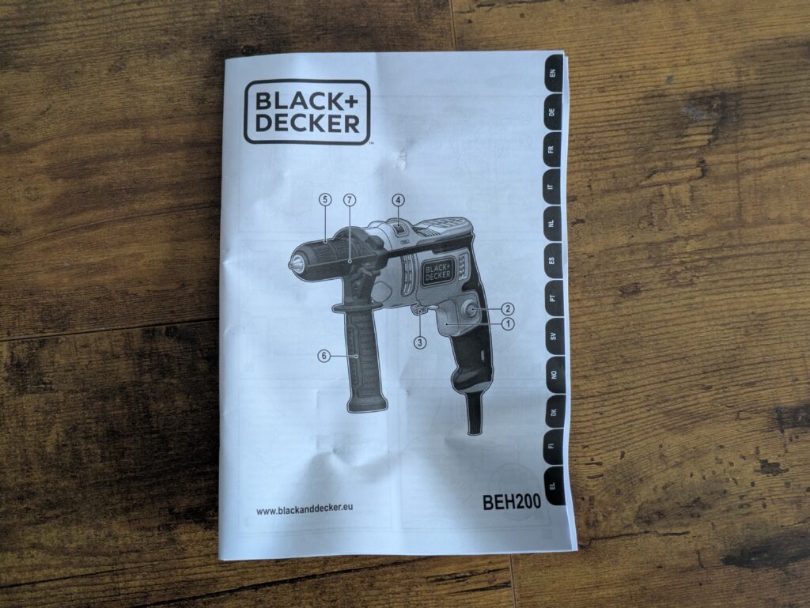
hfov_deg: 37.5
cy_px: 304
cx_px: 405
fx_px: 1194
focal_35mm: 51
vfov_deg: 28.6
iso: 377
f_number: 1.89
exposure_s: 1/25
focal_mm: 5.43
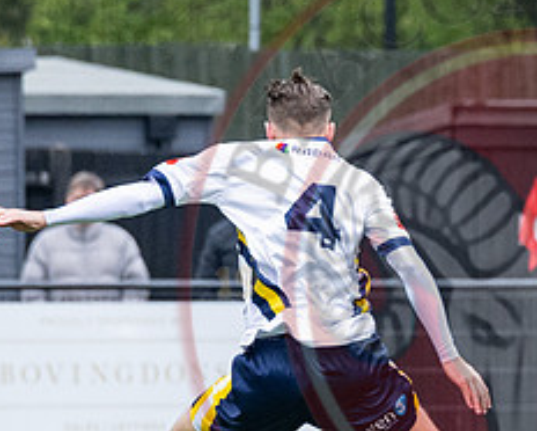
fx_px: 22094
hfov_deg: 1.4
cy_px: 341
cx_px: 500
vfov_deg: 1.1
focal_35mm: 1389
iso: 500
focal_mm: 200
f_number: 4
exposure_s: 1/1600
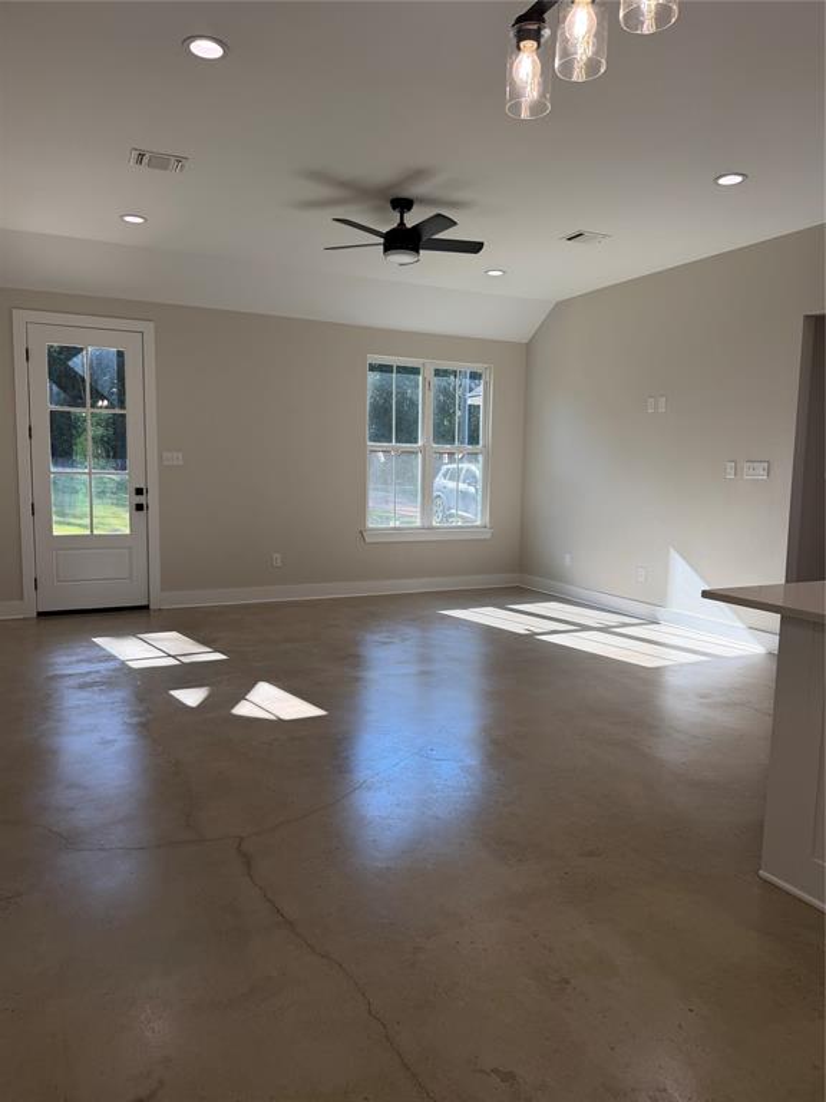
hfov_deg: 56.8
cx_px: 413
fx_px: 764
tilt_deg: -6.9
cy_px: 551
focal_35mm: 24
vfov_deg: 71.6
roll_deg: -1.2
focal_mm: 6.76
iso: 100
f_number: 1.78
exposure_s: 1/528
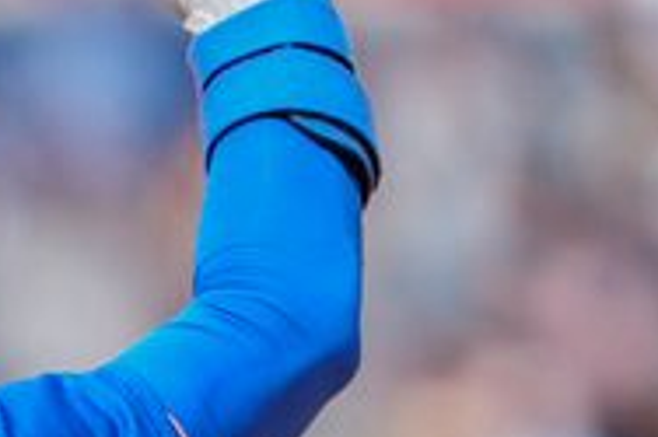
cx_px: -525
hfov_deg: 0.8
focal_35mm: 2554
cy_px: 1077
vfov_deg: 0.5
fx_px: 46640
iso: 250
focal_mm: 400
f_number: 2.8
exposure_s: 1/2500
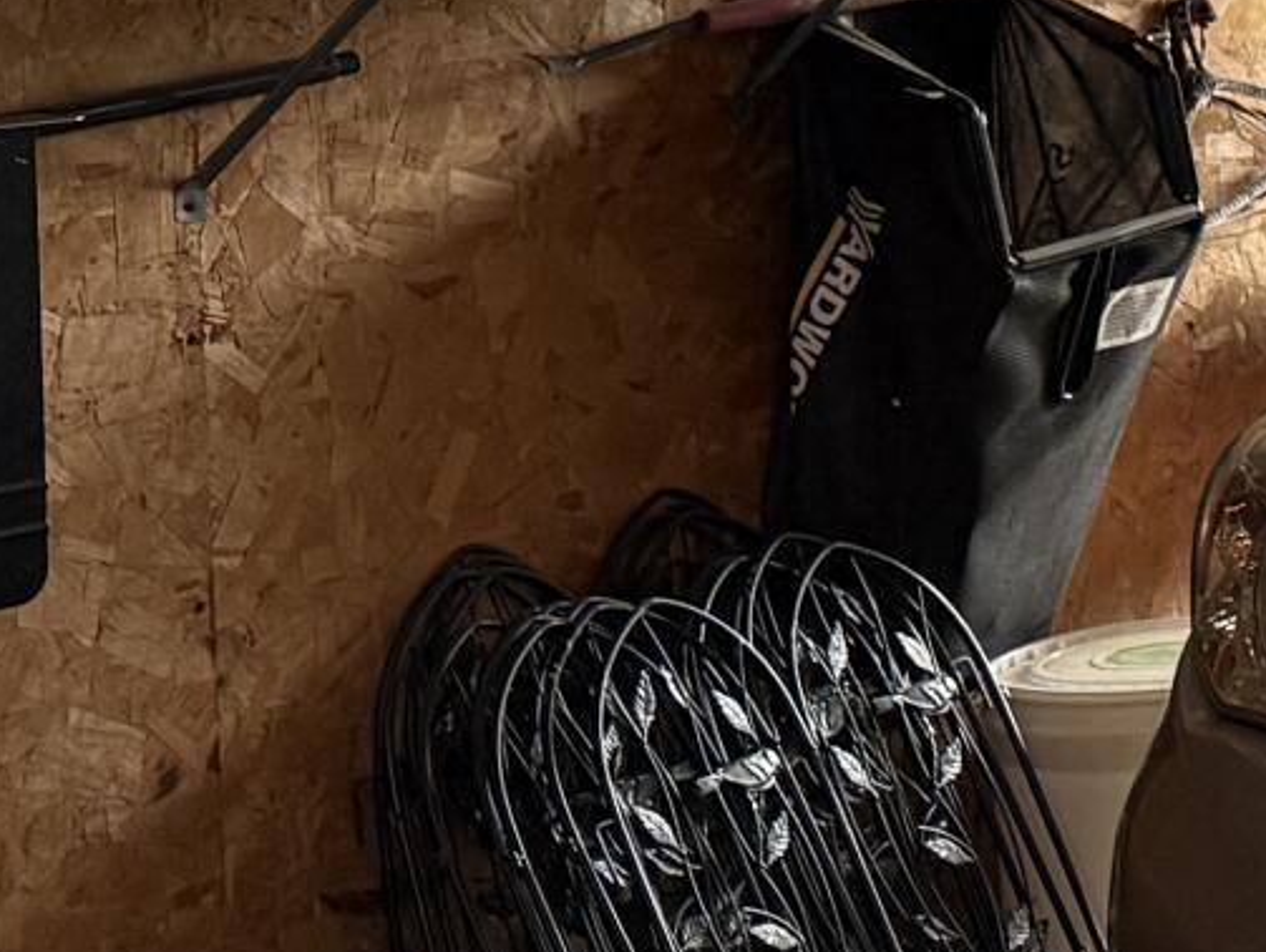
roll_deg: +0.4
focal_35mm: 143
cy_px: -327
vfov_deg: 10.2
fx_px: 5234
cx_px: 2794
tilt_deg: -1.7
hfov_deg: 11.8
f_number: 1.78
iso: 200
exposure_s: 1/139
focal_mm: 6.76
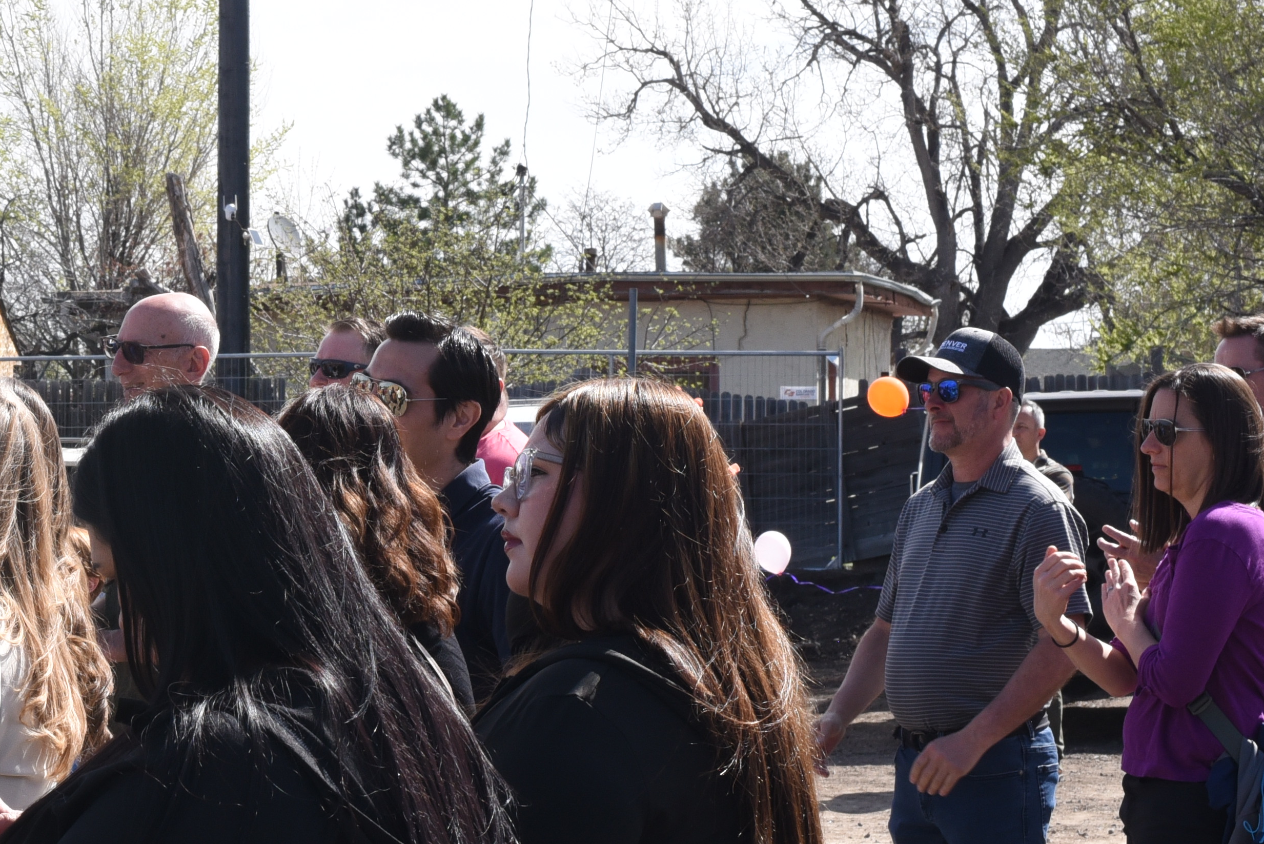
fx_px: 4285
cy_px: 369
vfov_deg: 11.2
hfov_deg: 16.4
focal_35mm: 122
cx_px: 3
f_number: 14
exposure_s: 1/320
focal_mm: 50
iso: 640
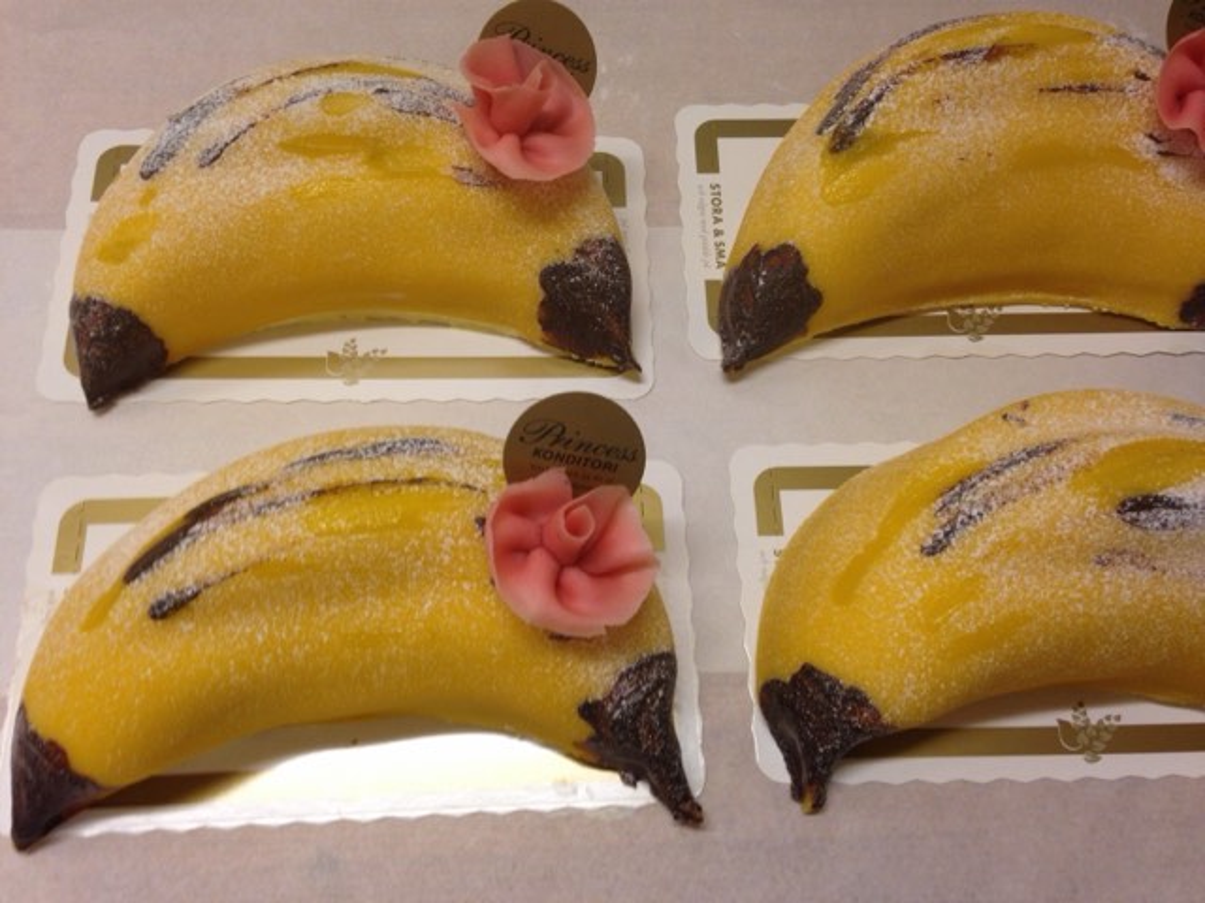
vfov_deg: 42.9
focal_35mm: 33
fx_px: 1149
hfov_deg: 55.4
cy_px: 452
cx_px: 602
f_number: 2.4
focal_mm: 4.12
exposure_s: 1/20
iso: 80
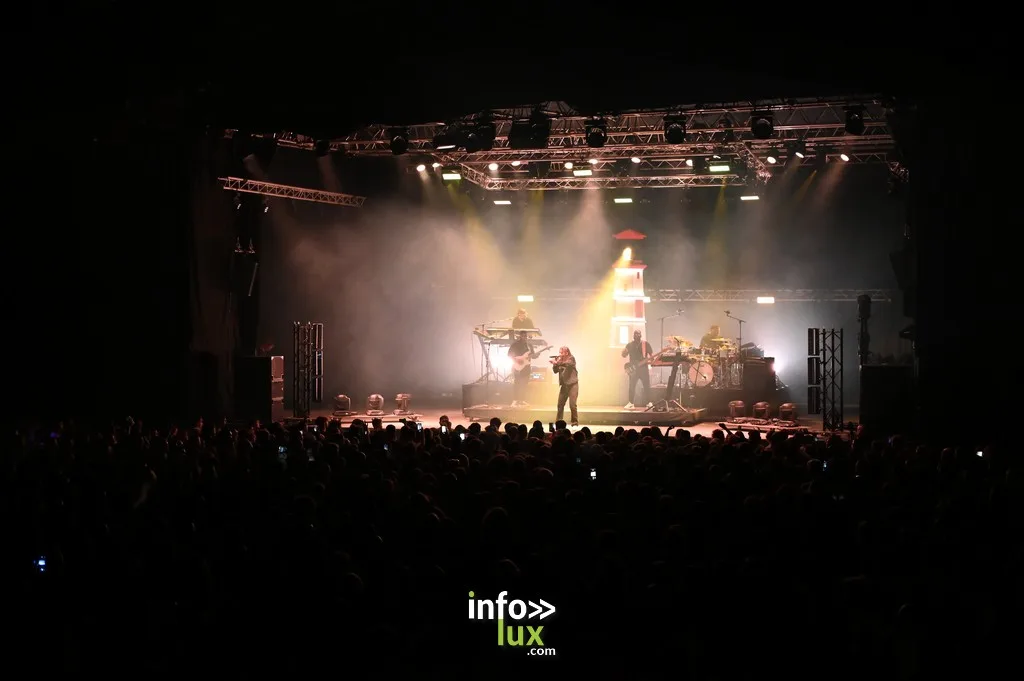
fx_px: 1648
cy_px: 340
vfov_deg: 23.3
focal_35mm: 58
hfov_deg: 34.5
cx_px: 512
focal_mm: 58
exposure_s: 1/60
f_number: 4
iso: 7200
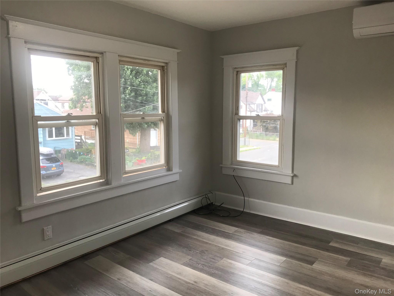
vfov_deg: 49.7
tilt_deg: -7.4
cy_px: 148
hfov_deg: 63.4
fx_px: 319
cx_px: 197
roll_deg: +0.1
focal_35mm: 28
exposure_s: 1/40
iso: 25
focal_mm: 3.99
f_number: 1.8
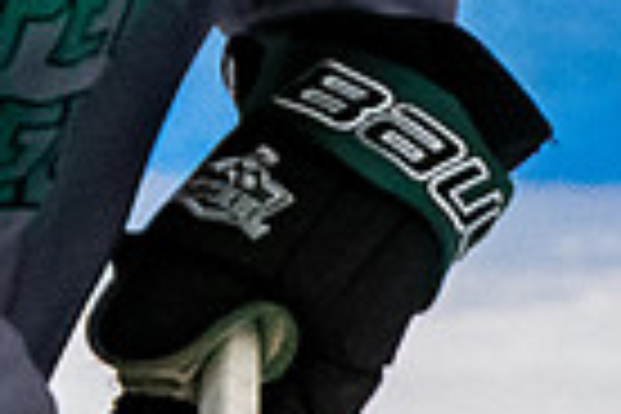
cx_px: 267
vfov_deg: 0.5
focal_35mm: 2507
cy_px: -610
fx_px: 43242
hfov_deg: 0.8
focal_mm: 200
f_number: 3.5
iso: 2500
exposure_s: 1/800
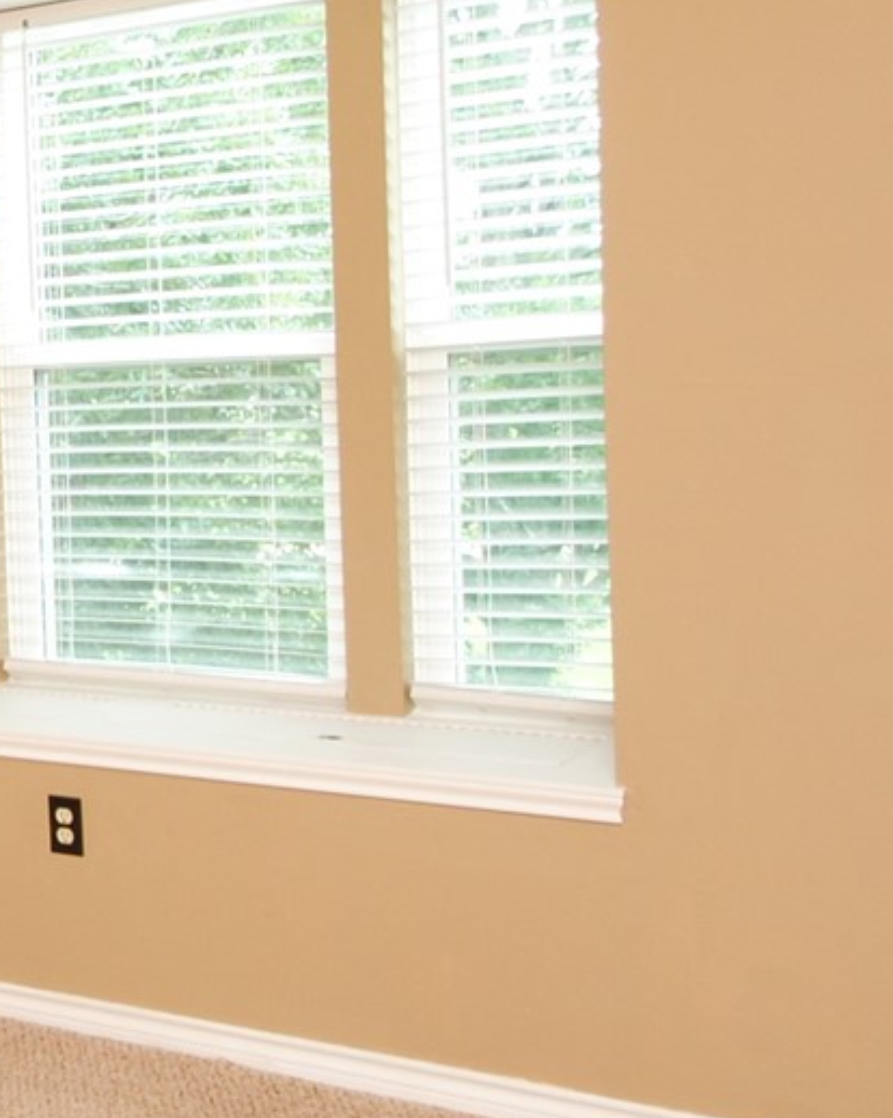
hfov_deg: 21.0
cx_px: -521
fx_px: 1950
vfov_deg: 31.9
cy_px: 449
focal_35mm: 59
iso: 200
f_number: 4
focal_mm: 10
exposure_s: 1/60
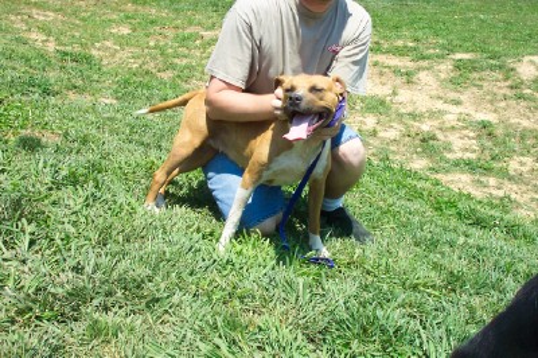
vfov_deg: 37.8
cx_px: 269
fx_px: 523
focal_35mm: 35
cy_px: 179
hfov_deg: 54.5
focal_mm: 7.5
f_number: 9.5
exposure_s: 1/180
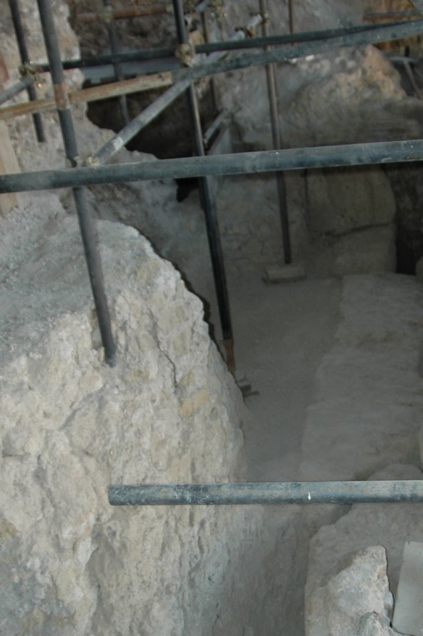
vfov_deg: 34.3
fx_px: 1007
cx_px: 276
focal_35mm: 57
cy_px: 480
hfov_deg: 23.6
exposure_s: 1/60
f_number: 3.5
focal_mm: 24
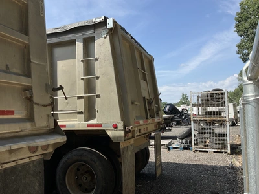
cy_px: 97
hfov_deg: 61.7
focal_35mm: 29
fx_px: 217
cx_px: 130
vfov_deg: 48.2
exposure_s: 1/1412
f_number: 1.8
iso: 25
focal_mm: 3
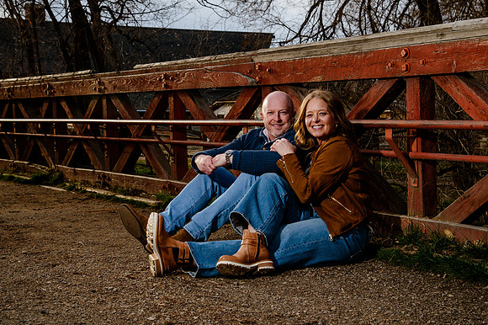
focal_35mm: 62
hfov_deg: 32.6
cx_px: 269
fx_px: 835
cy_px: 148
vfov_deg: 22.0
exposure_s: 1/160
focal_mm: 55
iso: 250
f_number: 9
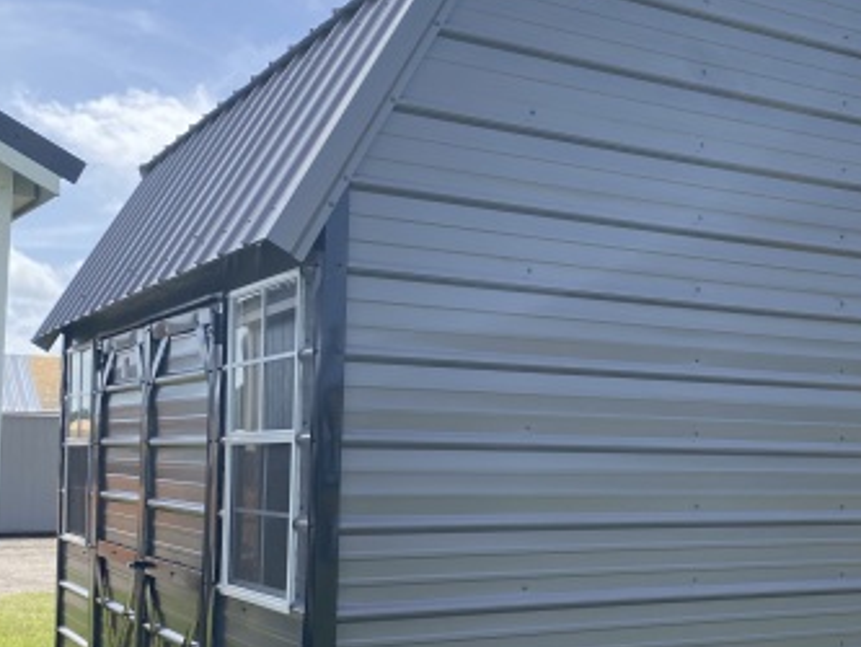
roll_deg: -2.8
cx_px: 621
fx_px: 1244
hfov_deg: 37.4
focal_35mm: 50
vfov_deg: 29.0
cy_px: 422
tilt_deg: +5.9
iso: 32
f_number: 1.8
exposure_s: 1/1629
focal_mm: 4.25
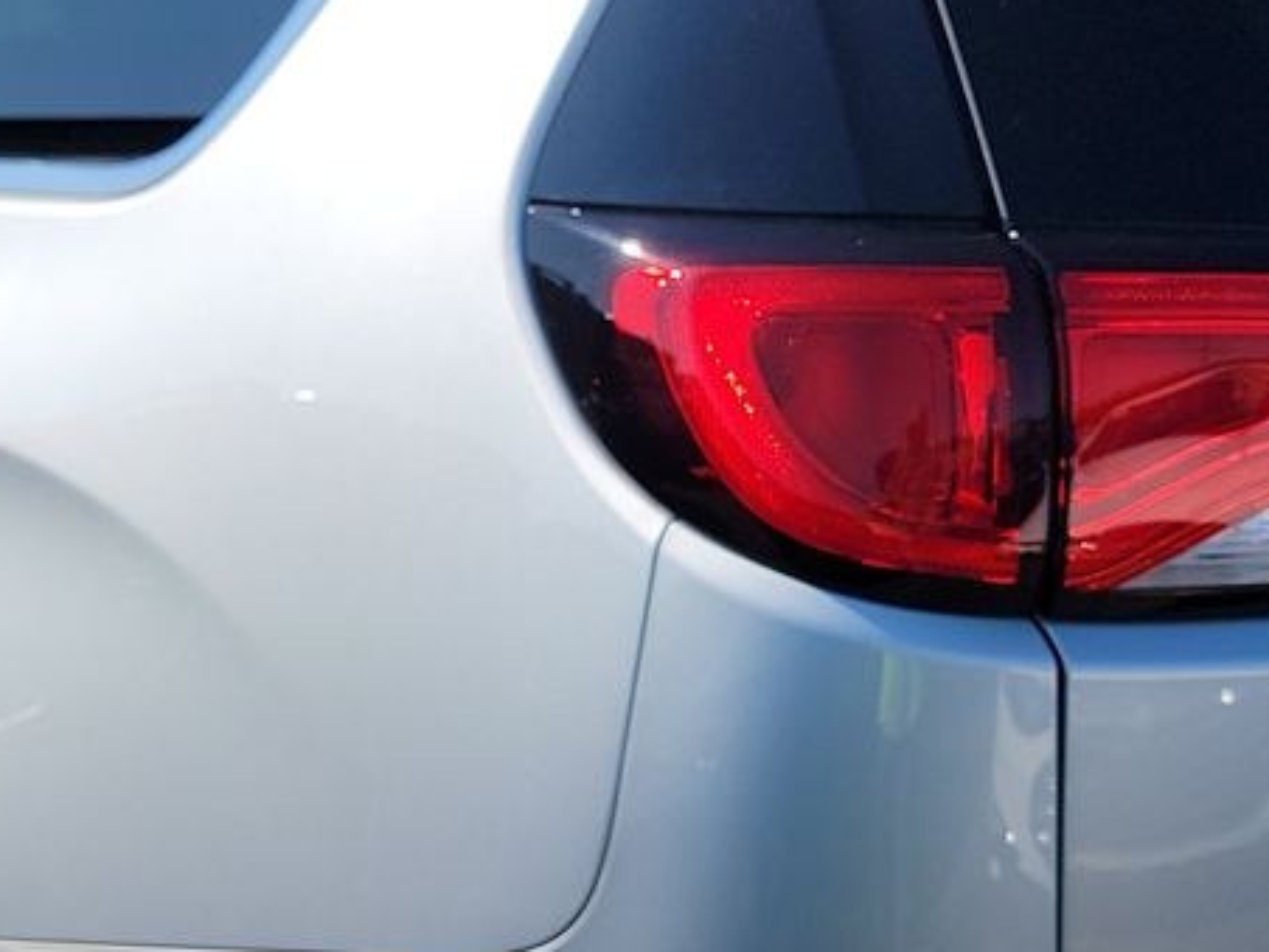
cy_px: 548
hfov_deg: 23.0
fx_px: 3116
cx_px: 772
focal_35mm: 85
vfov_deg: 17.4
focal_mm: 6.7
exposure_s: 1/952
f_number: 1.8
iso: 50
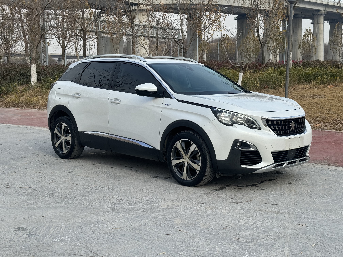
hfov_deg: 39.7
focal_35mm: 48
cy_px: 128
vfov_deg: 30.3
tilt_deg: -6.9
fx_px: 476
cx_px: 172
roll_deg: +0.2
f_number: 1.78
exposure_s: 1/2252
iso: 64
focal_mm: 6.76
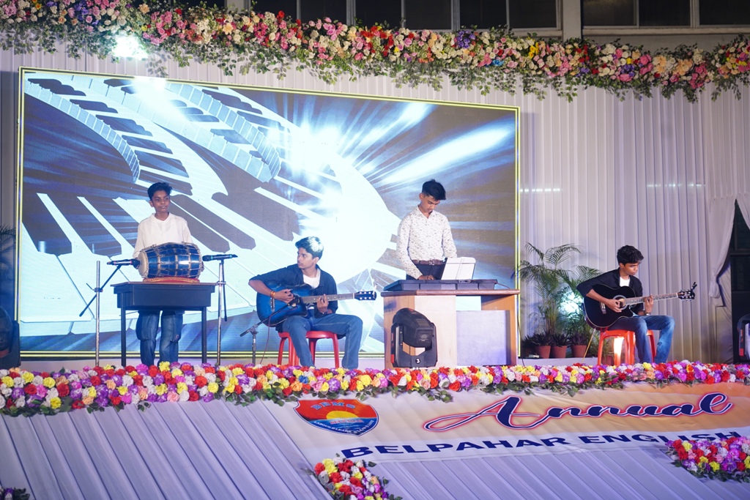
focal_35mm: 70
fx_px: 1458
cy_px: 250
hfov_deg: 28.8
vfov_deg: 19.5
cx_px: 375
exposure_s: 1/125
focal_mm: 70
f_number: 4
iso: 800
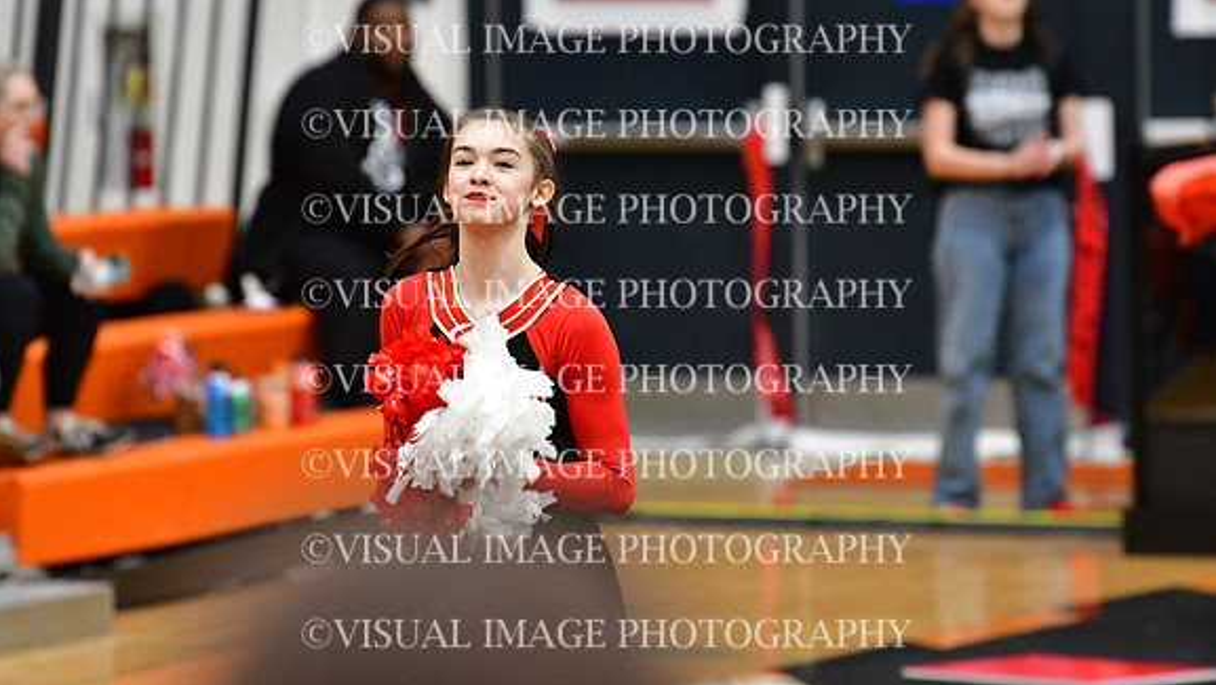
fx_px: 10192
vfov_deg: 3.8
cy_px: 336
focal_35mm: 316
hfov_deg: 6.8
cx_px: 607
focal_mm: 200
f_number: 3.5
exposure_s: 1/500
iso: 5000
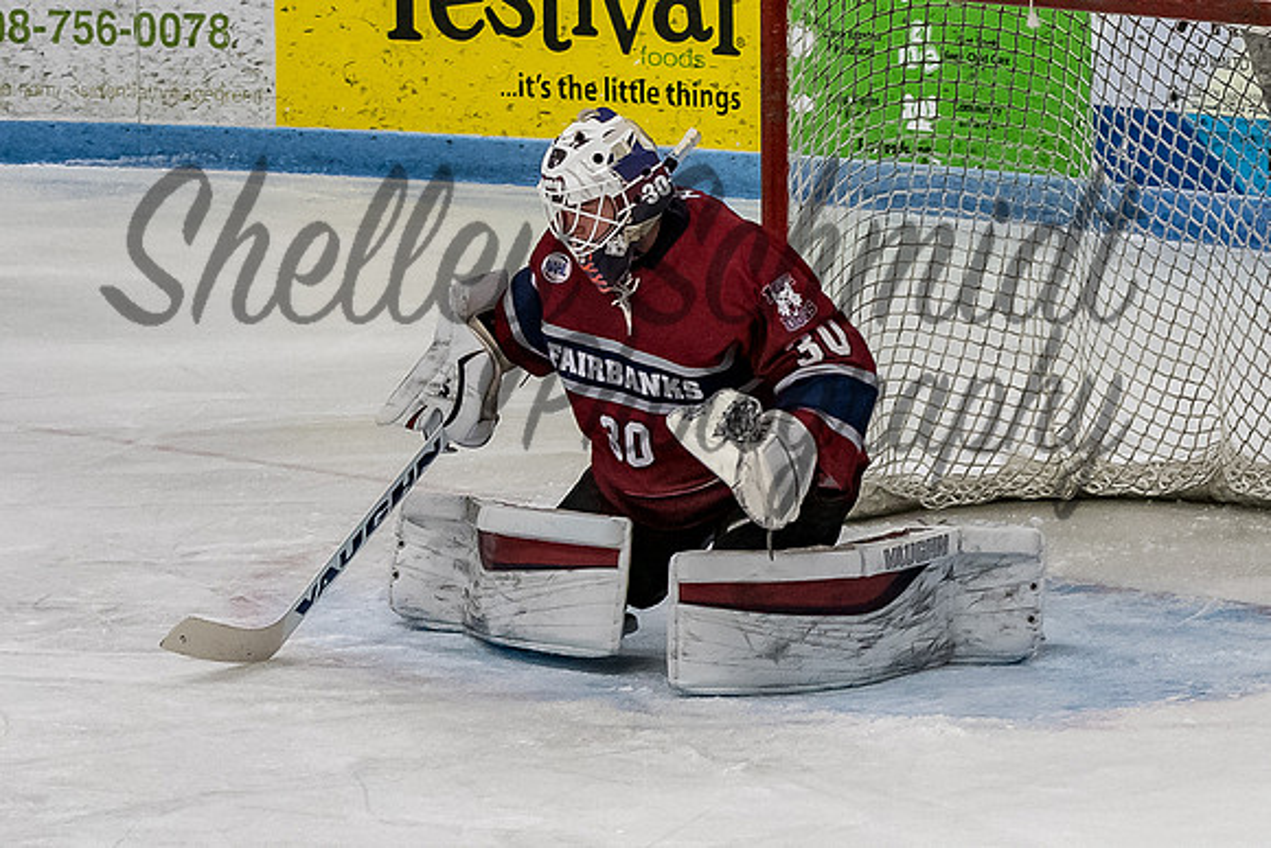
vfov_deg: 5.8
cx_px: 869
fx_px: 8431
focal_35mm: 239
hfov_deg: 8.6
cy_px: 319
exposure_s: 1/800
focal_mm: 70
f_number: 4
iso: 2000
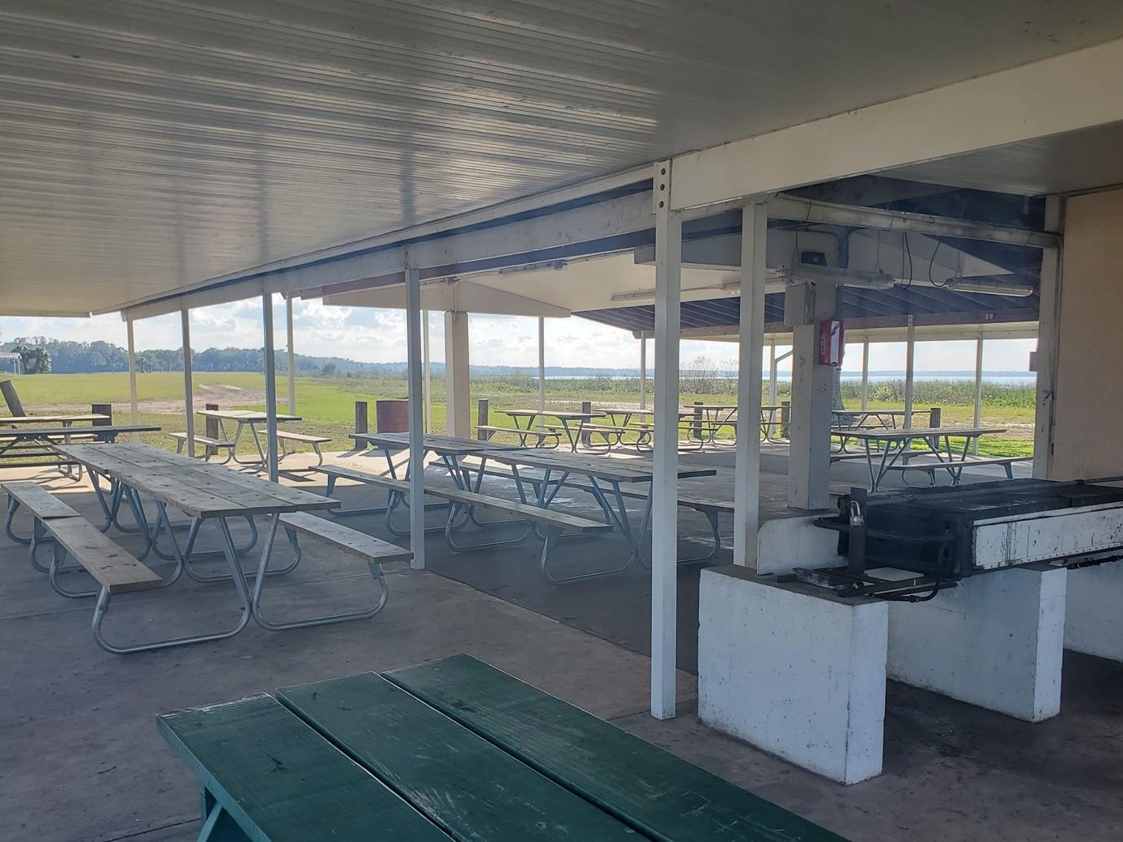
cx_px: 630
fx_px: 973
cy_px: 465
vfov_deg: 46.7
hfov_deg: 59.8
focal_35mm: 30
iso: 50
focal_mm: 4.3
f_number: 2.4
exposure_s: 1/654
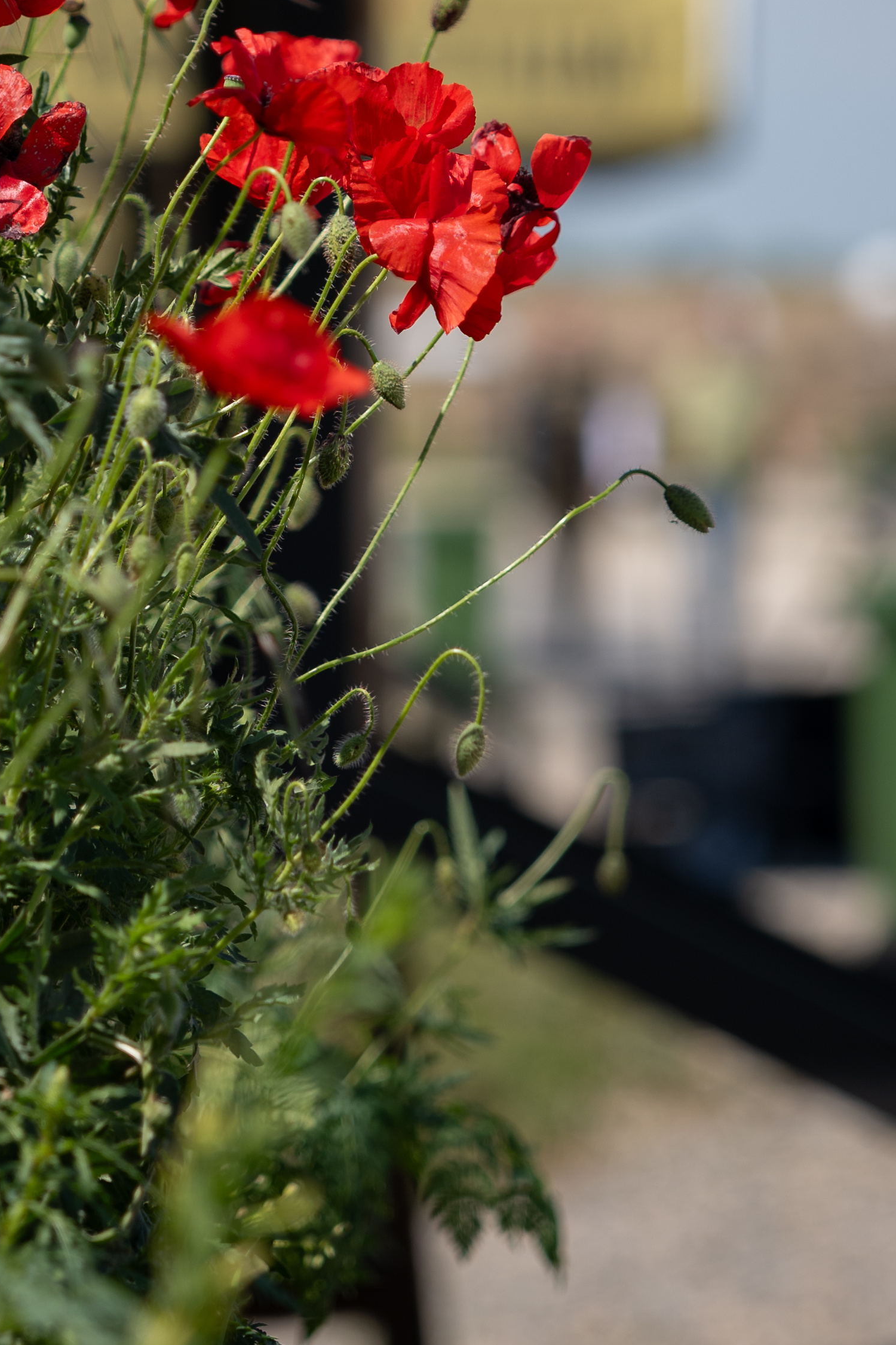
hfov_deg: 4.9
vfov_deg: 7.3
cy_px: 82
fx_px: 10453
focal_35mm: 280
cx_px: 278
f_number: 2.8
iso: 100
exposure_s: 1/2000
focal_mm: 105
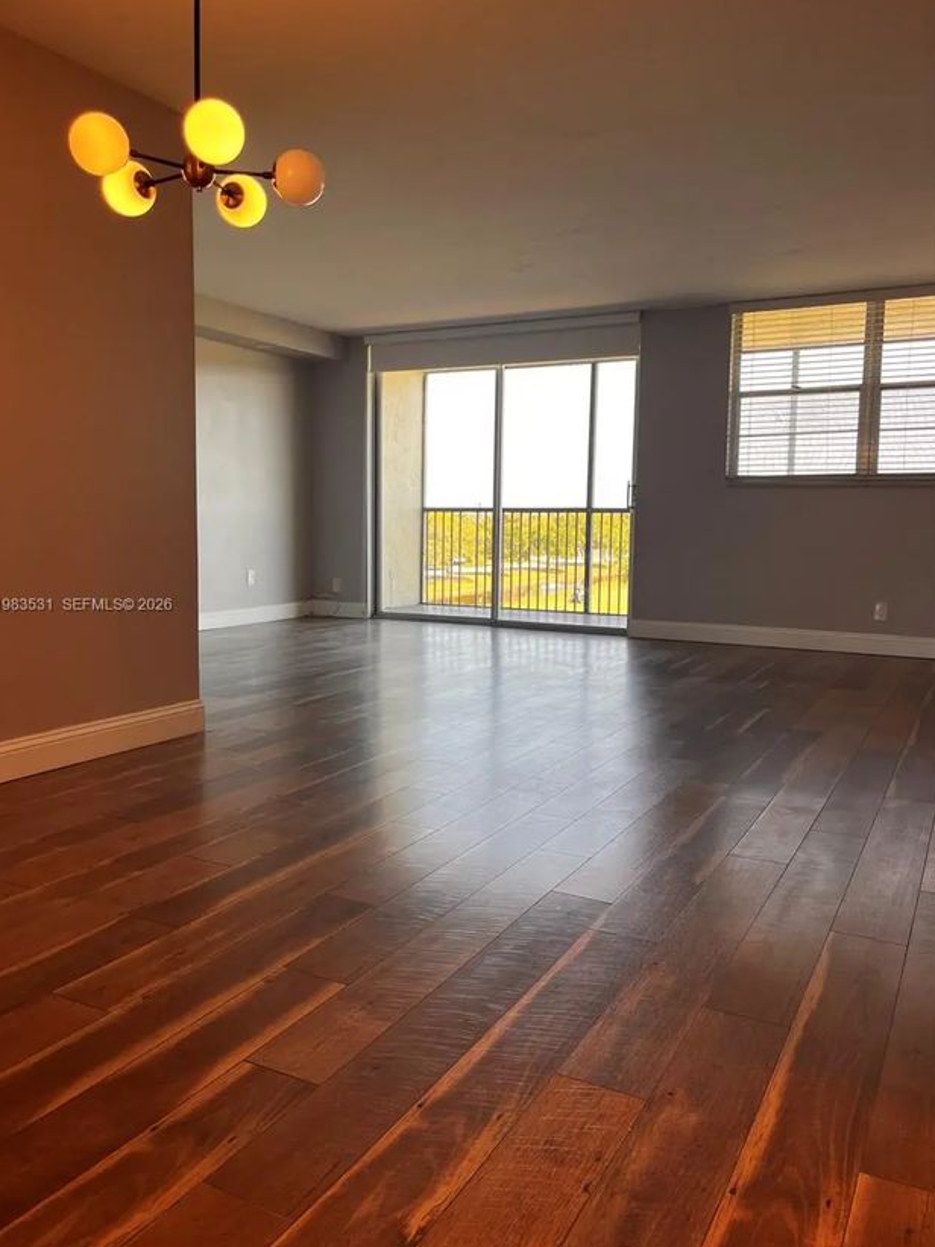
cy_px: 606
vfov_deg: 65.3
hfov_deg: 51.3
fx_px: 973
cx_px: 458
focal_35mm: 27
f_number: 1.6
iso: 32
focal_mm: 5.1
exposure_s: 1/120
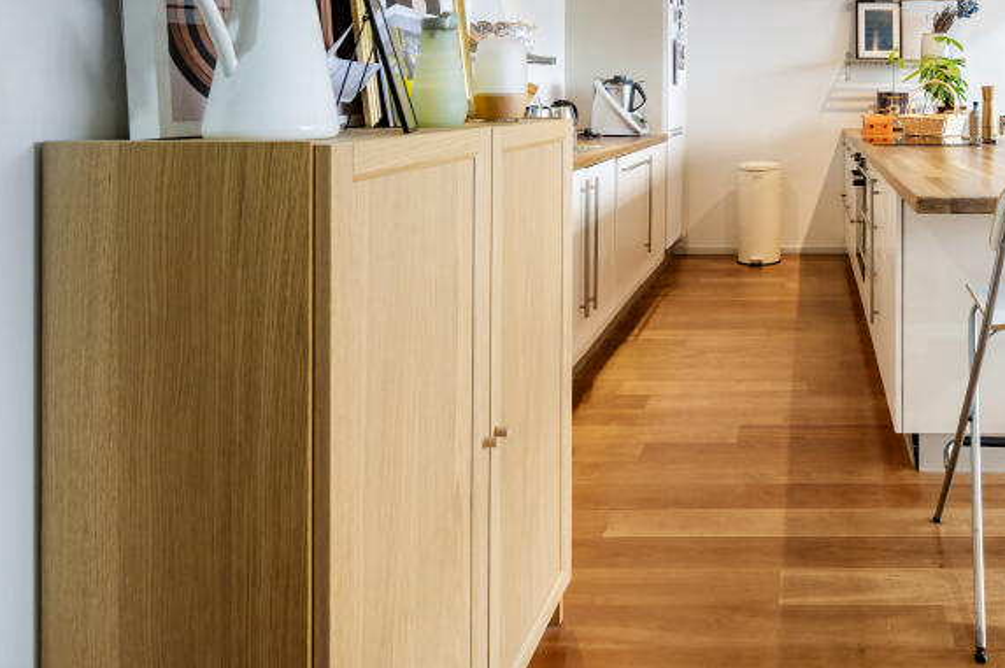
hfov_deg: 62.8
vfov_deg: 47.5
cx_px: 858
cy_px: 104
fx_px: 697
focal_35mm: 25
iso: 400
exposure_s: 1/4
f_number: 10
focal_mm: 14
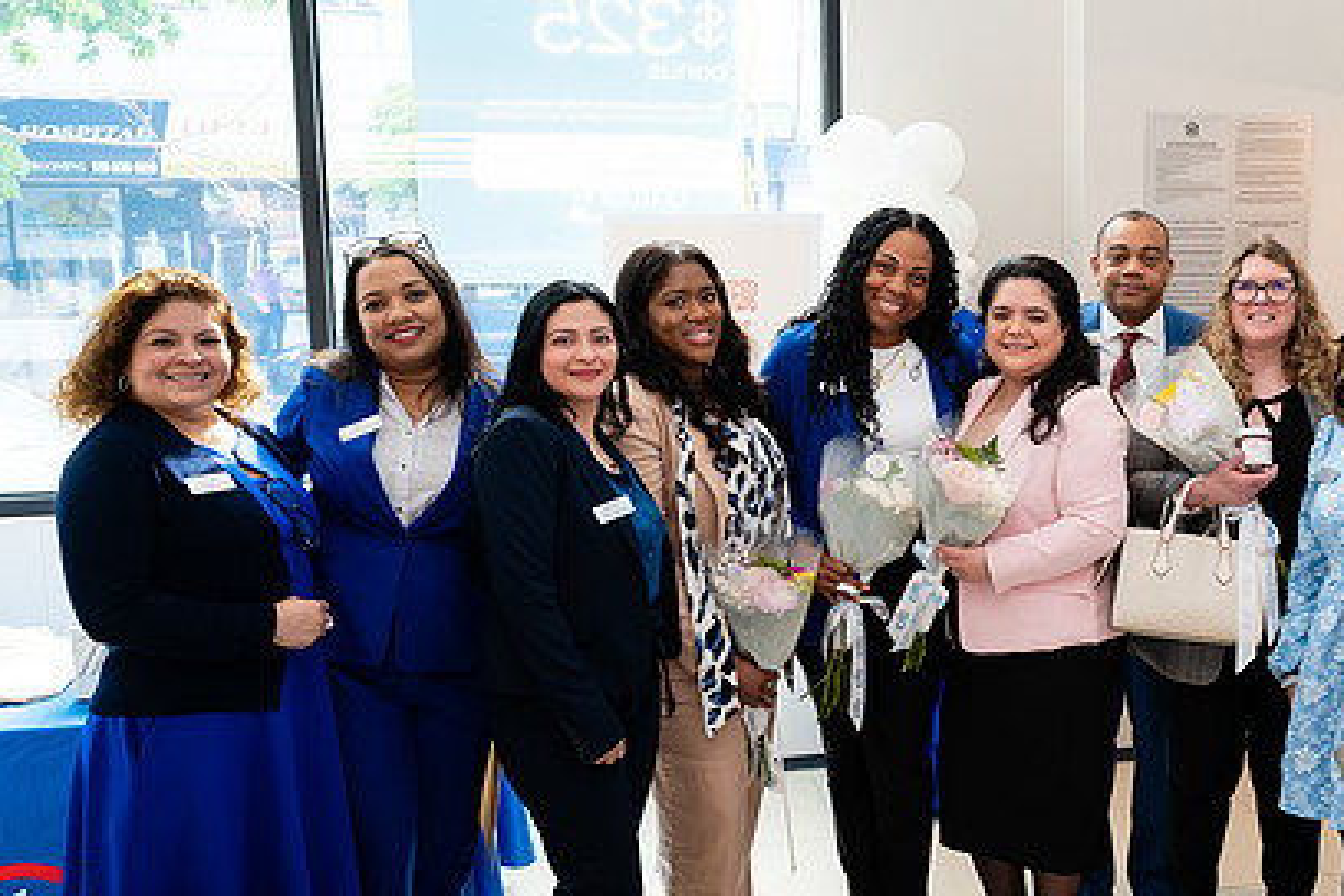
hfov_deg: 47.2
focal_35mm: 40
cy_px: 451
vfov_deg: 33.4
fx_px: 1493
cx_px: 952
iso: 400
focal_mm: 28
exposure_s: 1/200
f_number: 4
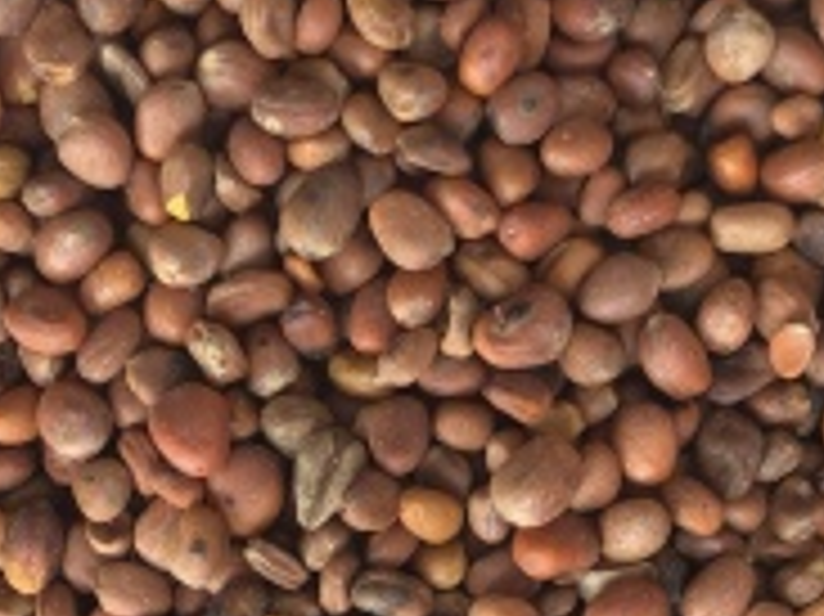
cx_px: 207
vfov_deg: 12.2
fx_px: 2807
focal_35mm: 118
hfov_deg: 16.6
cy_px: 778
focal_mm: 5.75
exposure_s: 1/100
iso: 125
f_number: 2
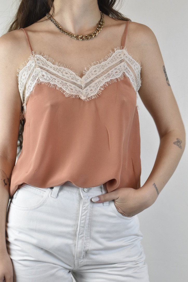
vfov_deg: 27.0
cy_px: 141
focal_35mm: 75
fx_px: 587
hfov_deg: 18.2
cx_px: 94
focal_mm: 50
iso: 1600
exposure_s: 1/80
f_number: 16
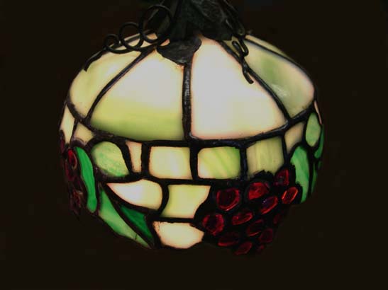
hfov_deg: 49.0
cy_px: 145
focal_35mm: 38
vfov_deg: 37.7
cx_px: 194
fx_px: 426
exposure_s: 1/69.3
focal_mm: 8
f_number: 2.8
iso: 100
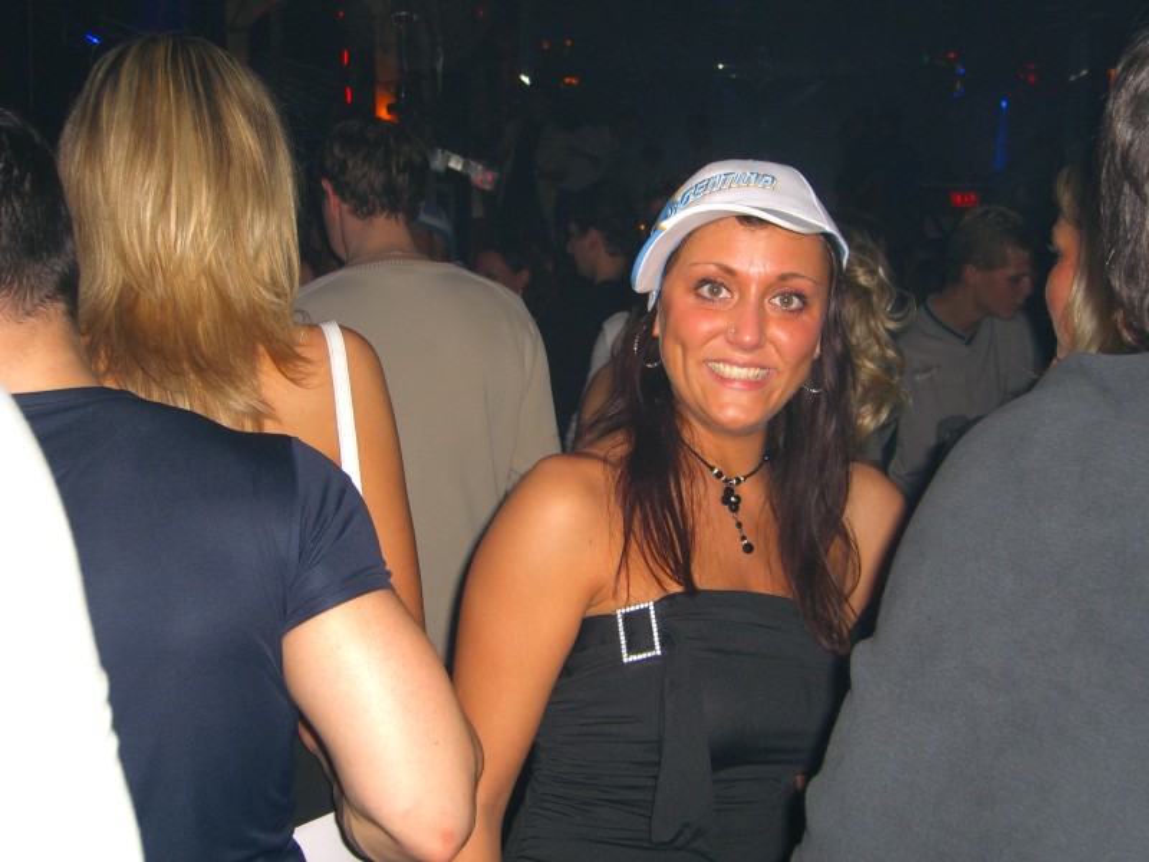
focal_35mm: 46
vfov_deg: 31.5
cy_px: 431
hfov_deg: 41.2
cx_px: 574
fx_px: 1527
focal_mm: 9.5
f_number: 3.1
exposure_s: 1/60
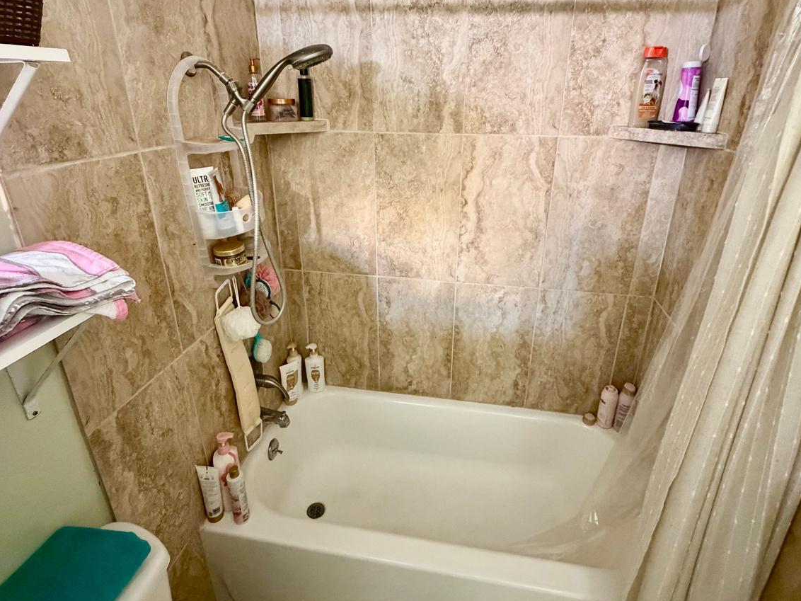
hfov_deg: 84.7
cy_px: 258
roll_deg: +0.0
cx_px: 407
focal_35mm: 19
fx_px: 440
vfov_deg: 68.3
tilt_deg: -21.9
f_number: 2.2
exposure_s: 1/60
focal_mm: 2.22
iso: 640
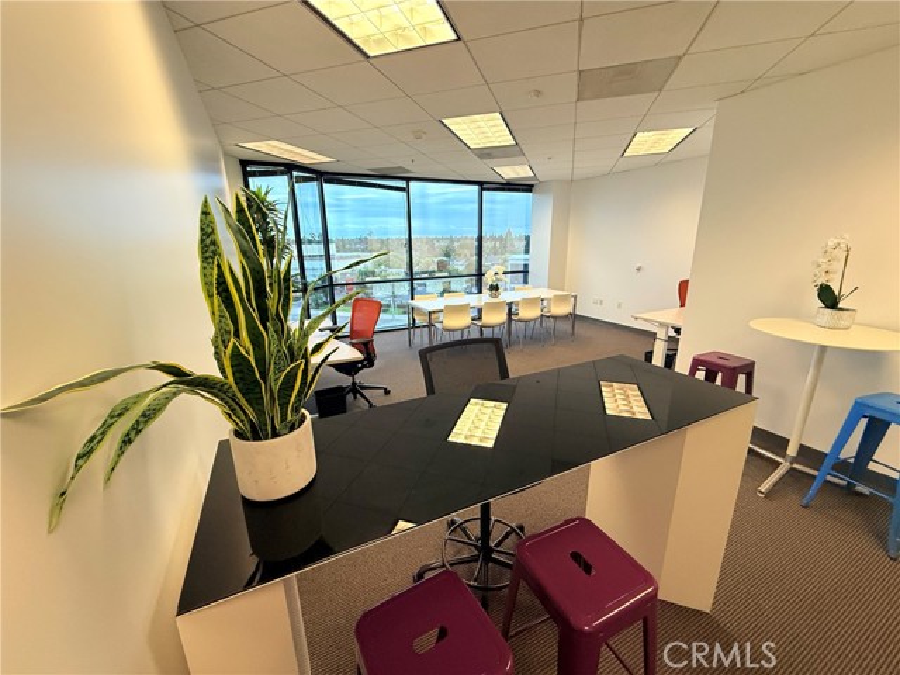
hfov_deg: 102.1
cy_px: 338
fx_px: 364
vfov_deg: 85.7
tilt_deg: -12.5
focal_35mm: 14
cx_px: 450
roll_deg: +1.6
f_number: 2.2
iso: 250
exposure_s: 1/120
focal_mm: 2.22
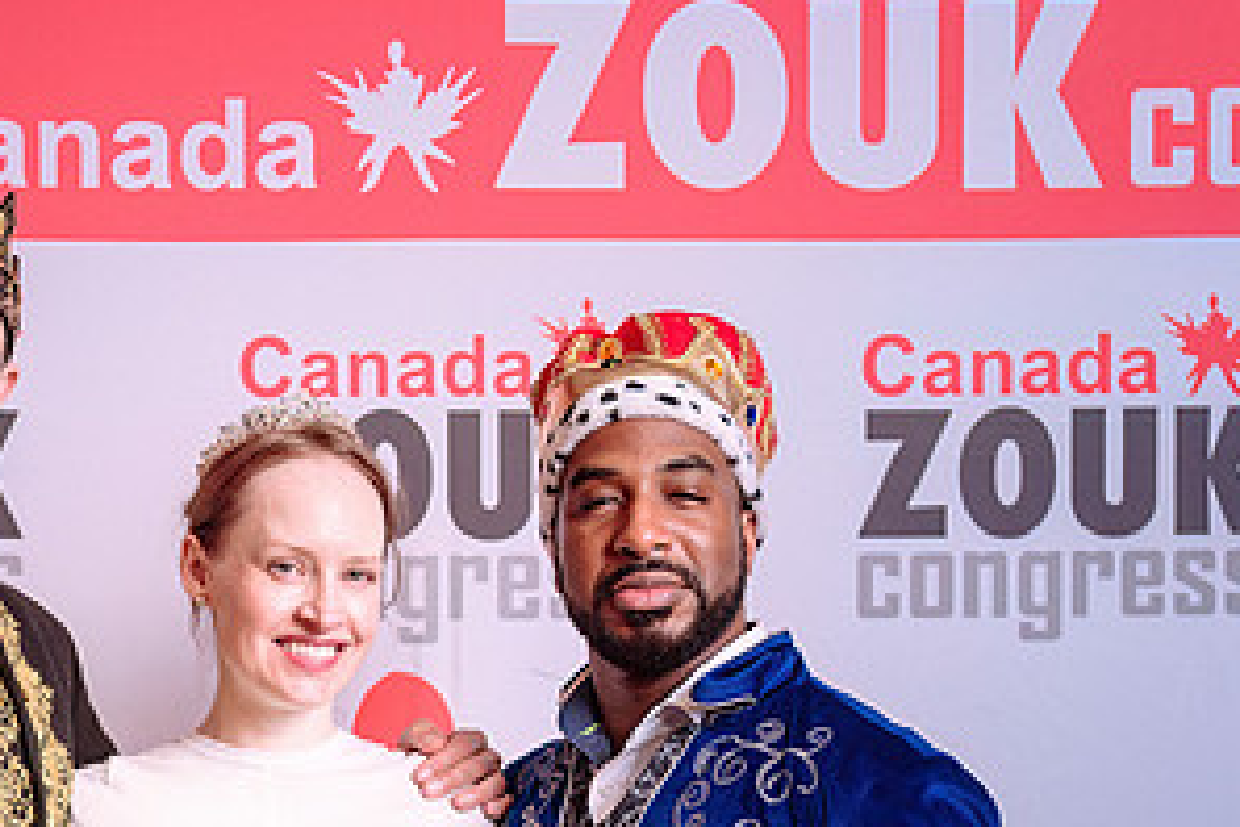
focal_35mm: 127
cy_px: 766
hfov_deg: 16.1
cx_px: 313
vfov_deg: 10.7
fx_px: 4374
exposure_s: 1/160
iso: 200
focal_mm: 65
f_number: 4.5
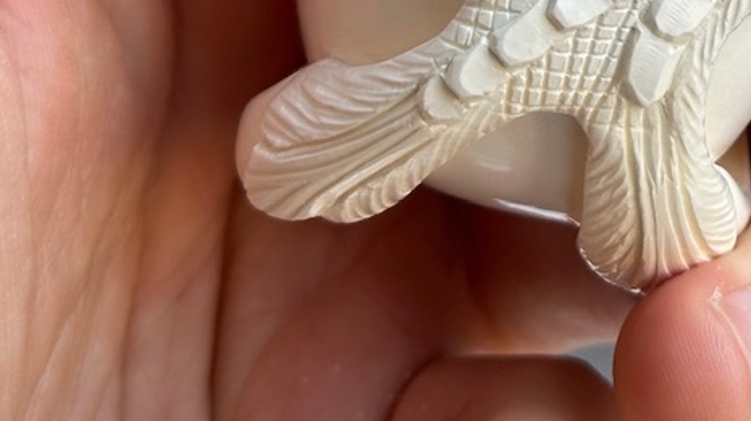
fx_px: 2866
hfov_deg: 14.5
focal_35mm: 144
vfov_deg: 8.1
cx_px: 880
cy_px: -329
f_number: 1.78
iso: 64
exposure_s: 1/287
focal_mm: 6.86
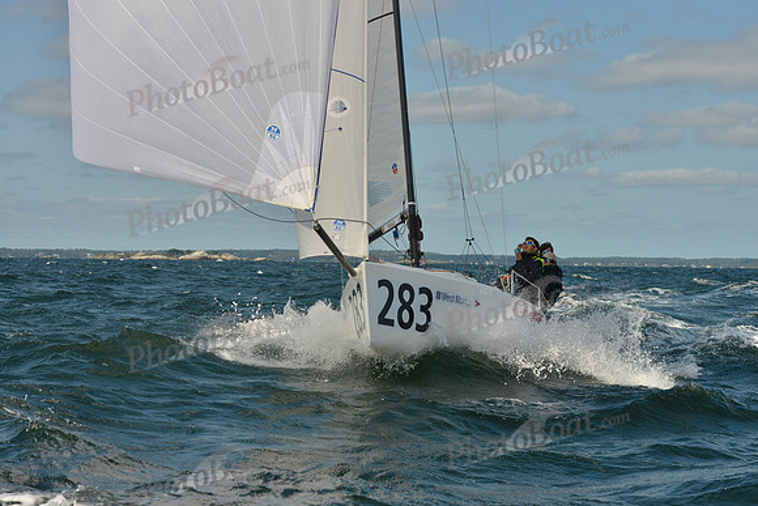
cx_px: 379
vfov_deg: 19.5
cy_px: 253
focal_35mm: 70
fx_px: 1474
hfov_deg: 28.8
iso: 400
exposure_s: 1/1600
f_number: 10
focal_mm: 70
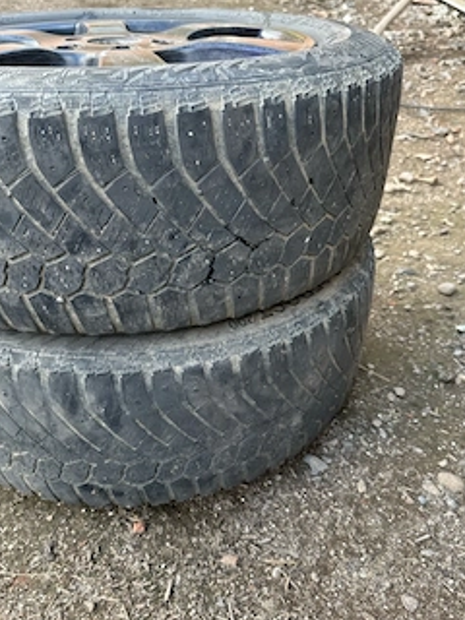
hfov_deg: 46.7
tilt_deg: -37.1
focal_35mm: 30
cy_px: 345
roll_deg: +0.0
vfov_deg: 59.8
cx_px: 207
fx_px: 537
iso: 64
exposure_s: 1/121
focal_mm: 6.86
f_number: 1.78
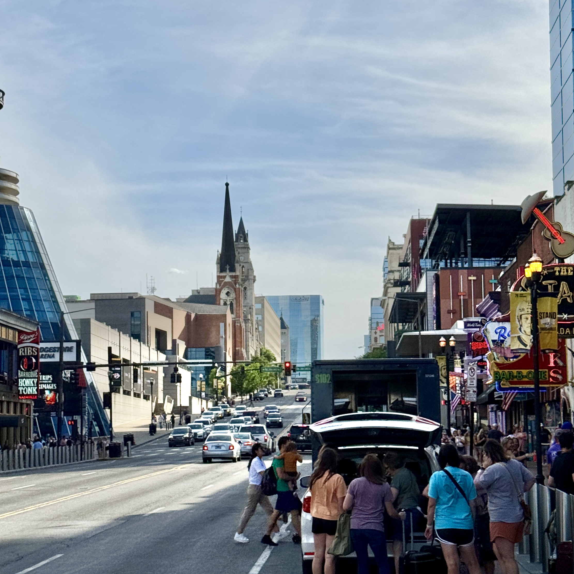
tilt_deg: +11.7
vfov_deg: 23.5
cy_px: 92
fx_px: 1351
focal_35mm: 72
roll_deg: +1.1
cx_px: 240
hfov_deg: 24.0
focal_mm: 6.76
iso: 64
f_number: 1.78
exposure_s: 1/10526
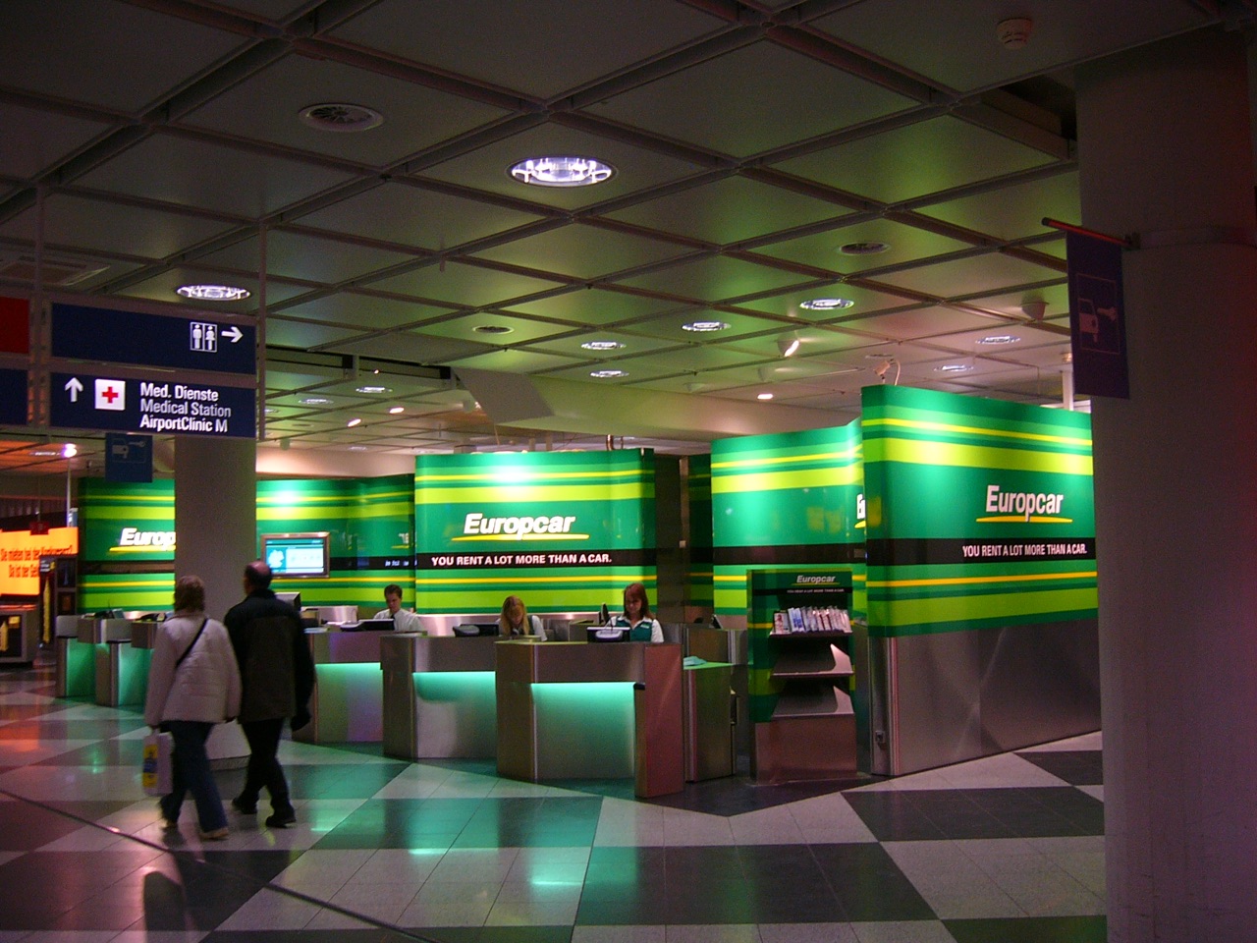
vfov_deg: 40.7
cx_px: 628
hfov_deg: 52.6
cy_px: 472
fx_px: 1271
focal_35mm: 35
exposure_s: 1/25
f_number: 2.8
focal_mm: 5.8
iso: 100
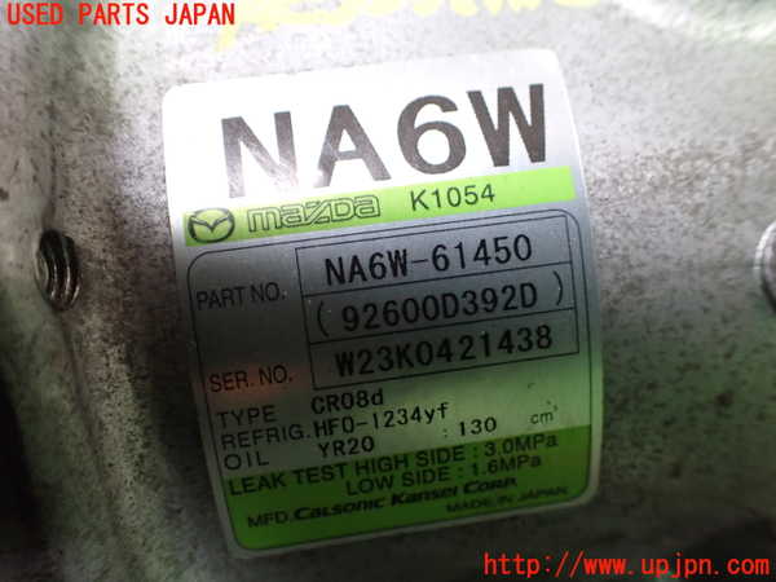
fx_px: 673
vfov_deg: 46.8
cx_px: 388
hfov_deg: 60.0
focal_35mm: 30
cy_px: 291
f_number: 2.3
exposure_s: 1/30
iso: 800
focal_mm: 5.4
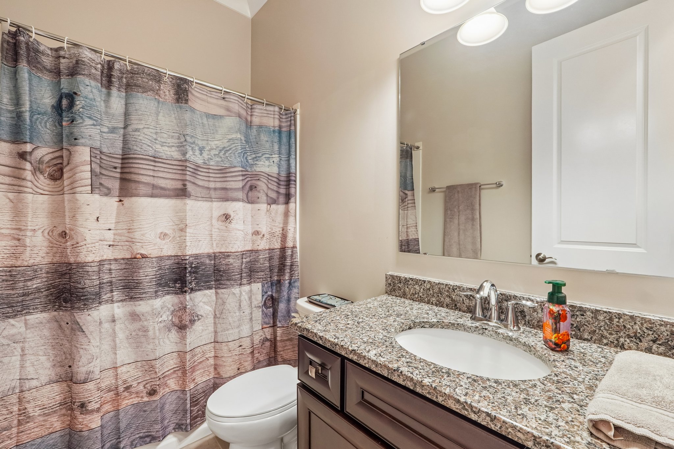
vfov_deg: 77.3
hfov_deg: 100.4
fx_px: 281
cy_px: 224
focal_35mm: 15
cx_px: 337
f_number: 8
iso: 400
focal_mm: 10
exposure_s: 1/3.33
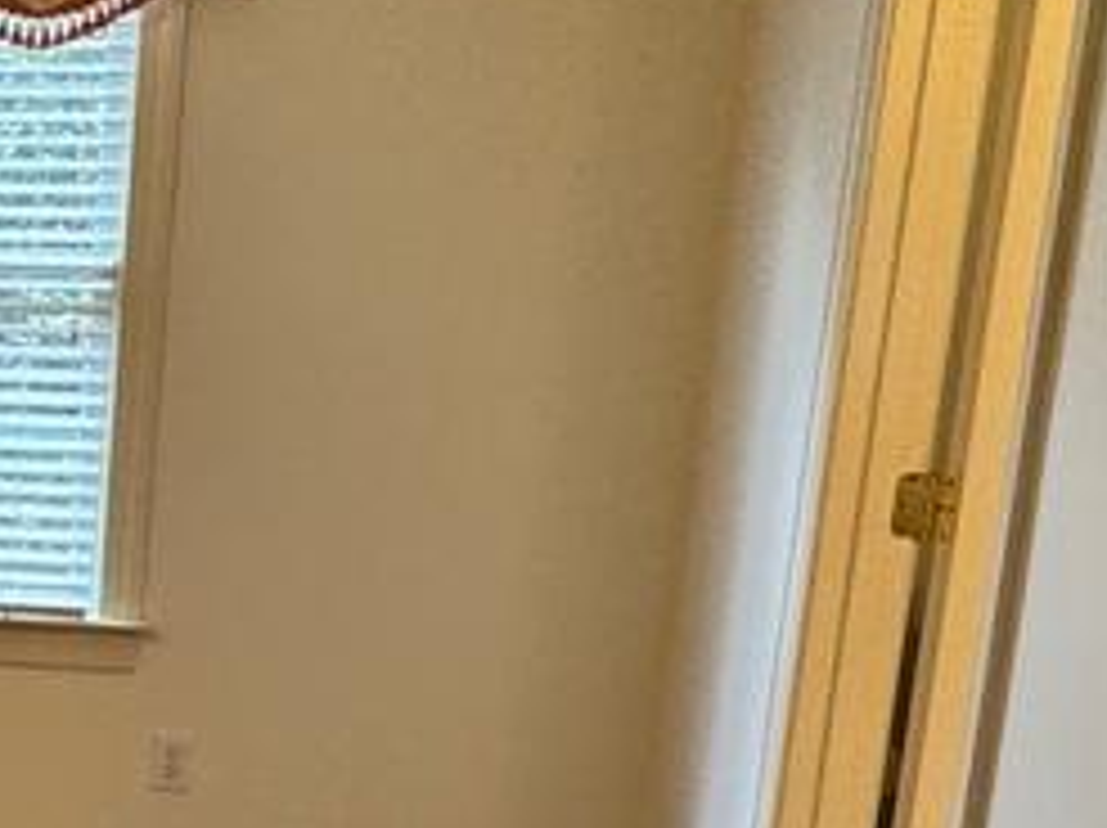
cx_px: -657
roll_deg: -0.6
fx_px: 2620
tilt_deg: -13.0
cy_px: 855
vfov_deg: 17.5
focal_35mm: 82
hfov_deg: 19.9
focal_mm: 2.22
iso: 200
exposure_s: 1/60
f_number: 2.2
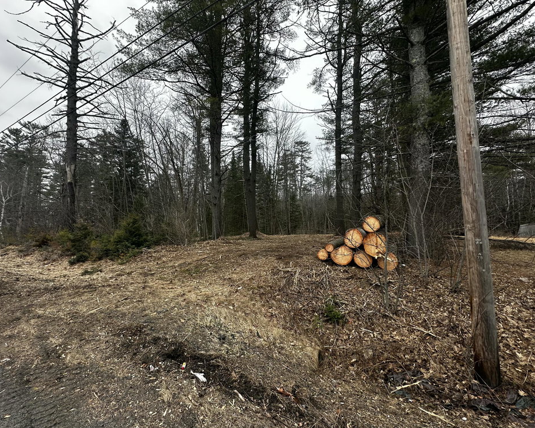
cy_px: 211
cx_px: 255
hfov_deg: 96.7
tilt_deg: +3.9
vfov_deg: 84.0
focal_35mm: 15
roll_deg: -1.0
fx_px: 237
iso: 40
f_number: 2.2
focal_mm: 2.22
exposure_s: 1/341
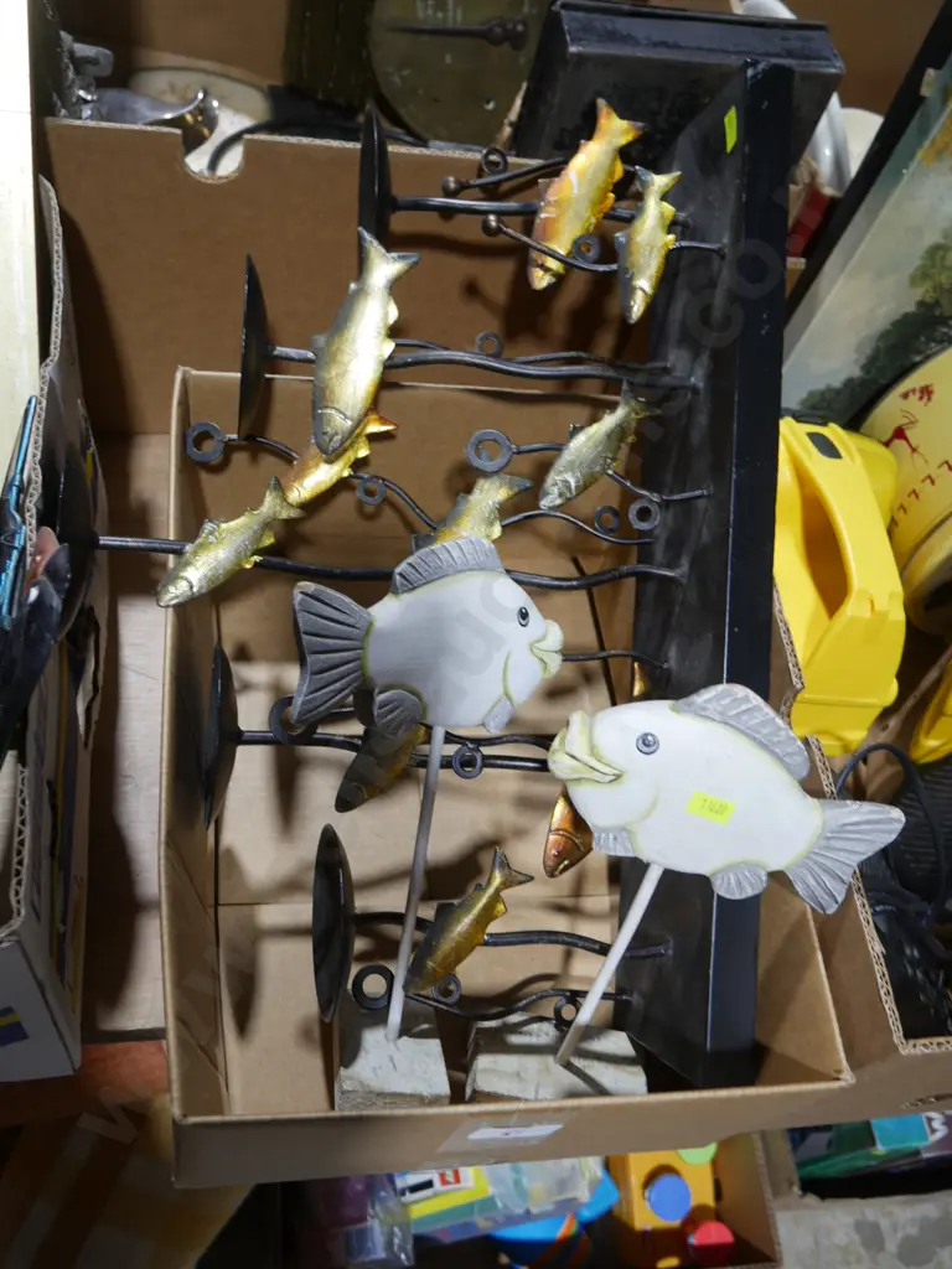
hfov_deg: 44.2
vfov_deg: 56.8
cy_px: 634
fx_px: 1173
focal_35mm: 32
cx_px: 476
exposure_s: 1/60
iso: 250
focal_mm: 16
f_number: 3.6
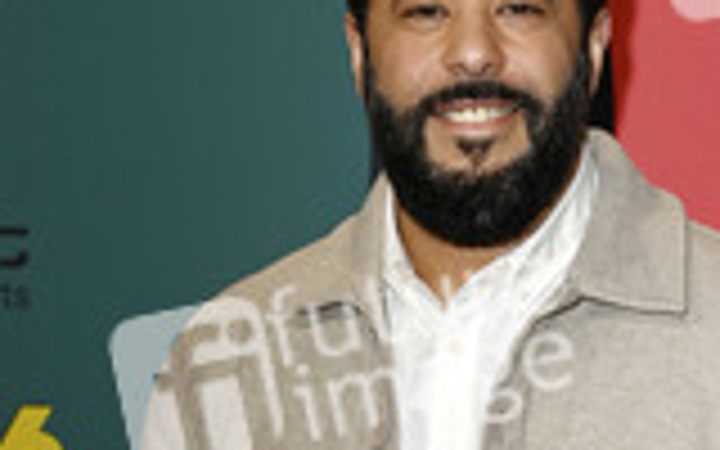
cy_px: 590
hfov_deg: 13.2
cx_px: 472
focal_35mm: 158
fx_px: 3100
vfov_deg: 8.2
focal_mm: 62
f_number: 5.6
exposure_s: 1/200
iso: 500
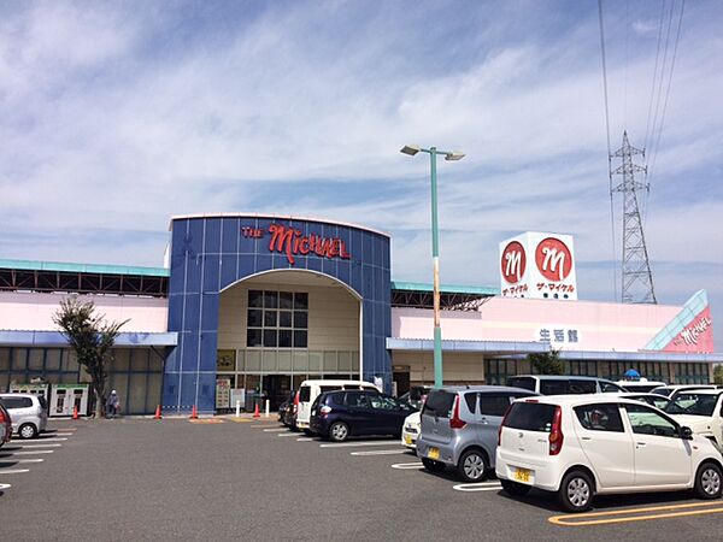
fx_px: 606
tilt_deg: +8.3
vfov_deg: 48.2
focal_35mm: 29
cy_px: 271
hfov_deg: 61.7
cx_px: 362
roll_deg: -0.6
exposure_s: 1/3731
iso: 32
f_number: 2.2
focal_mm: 4.15
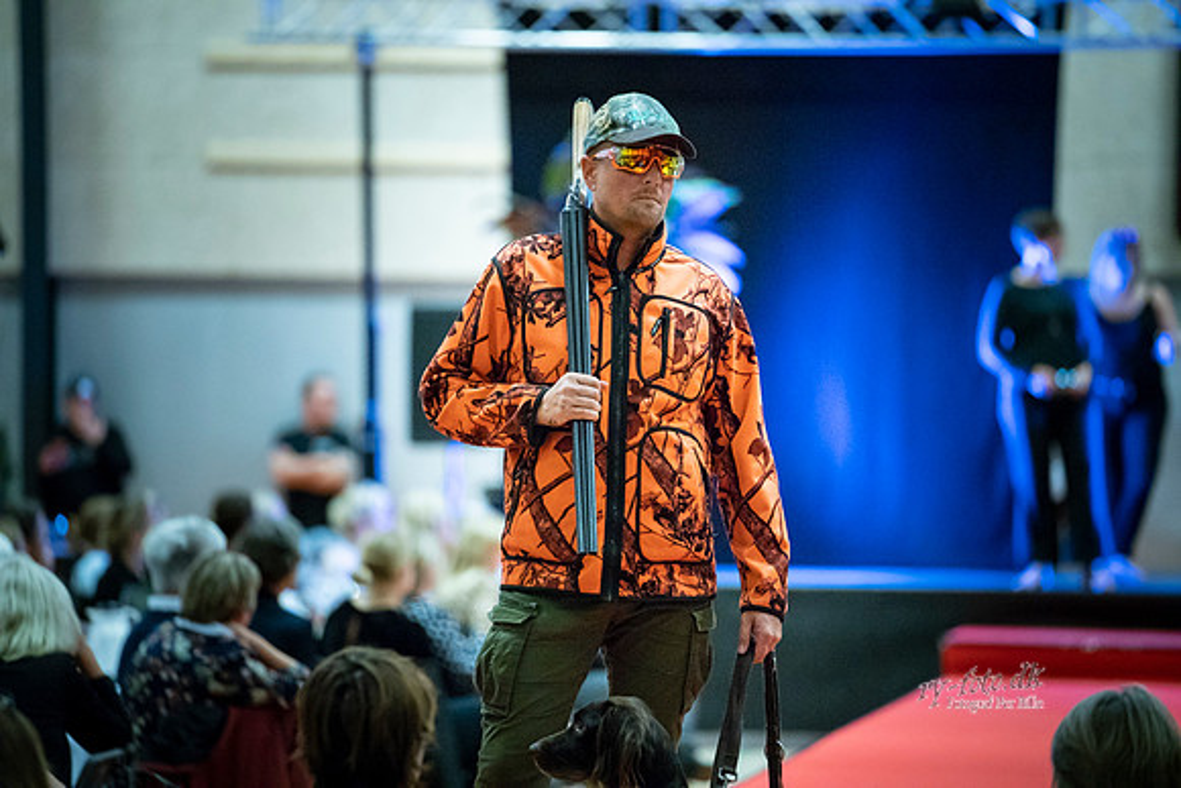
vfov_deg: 6.9
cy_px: 394
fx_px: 6562
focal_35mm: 200
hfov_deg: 10.3
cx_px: 590
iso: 12800
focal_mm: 200
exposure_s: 1/200
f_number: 2.8
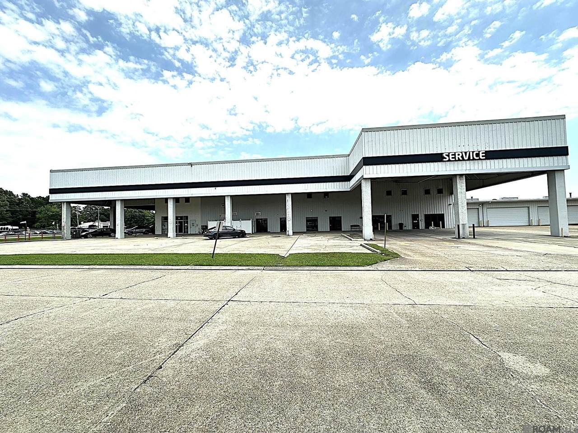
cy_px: 216
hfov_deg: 102.1
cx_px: 289
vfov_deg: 85.7
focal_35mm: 14
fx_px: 234
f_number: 2.2
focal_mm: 2.22
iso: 50
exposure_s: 1/2398
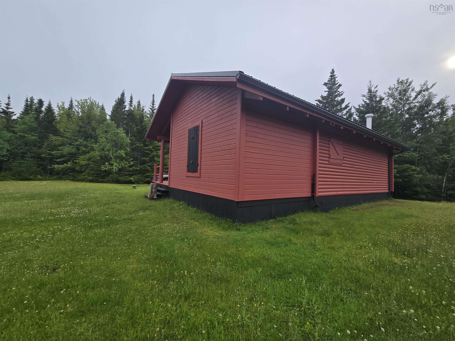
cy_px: 170
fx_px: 171
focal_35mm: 13
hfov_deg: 106.2
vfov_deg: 89.9
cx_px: 228
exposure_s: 1/686
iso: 50
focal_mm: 2.2
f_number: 2.2
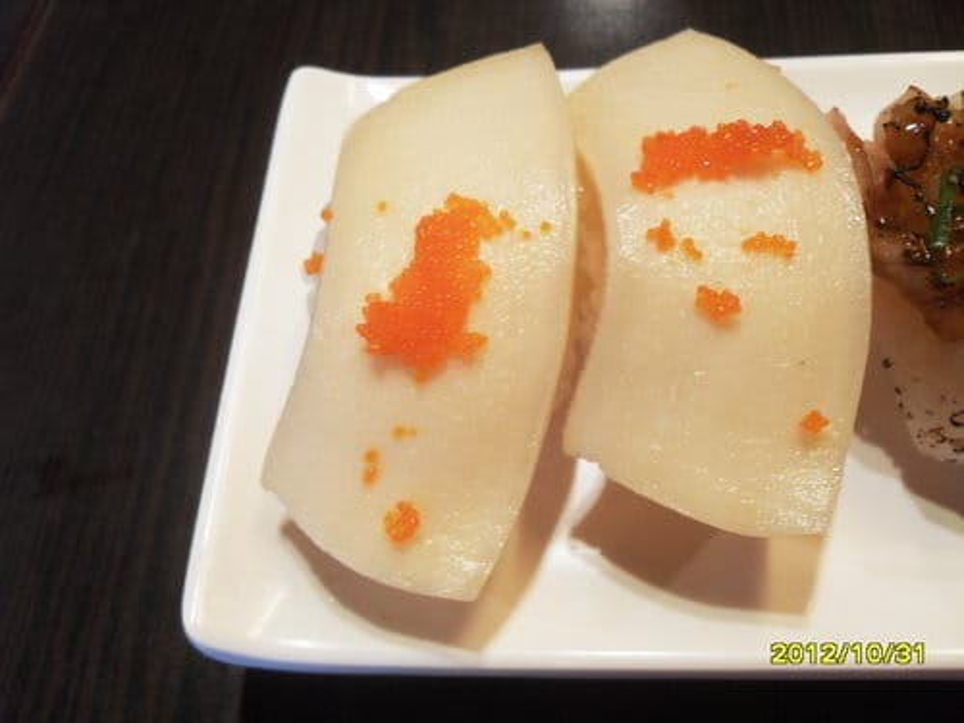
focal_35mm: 35
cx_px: 482
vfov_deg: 40.7
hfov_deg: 52.6
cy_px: 362
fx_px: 975
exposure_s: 1/15
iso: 200
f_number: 2.8
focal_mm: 6.2
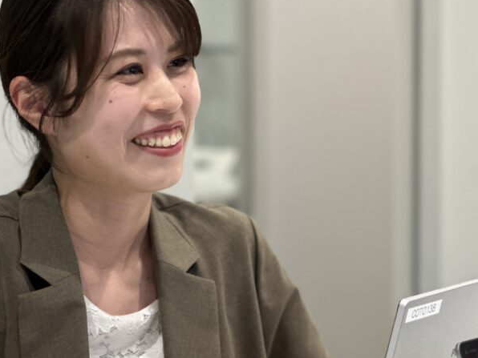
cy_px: 253
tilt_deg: -4.7
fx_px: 2140
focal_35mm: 155
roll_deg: +0.0
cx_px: 209
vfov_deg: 9.6
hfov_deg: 12.7
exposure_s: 1/33
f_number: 2.8
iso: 160
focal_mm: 9
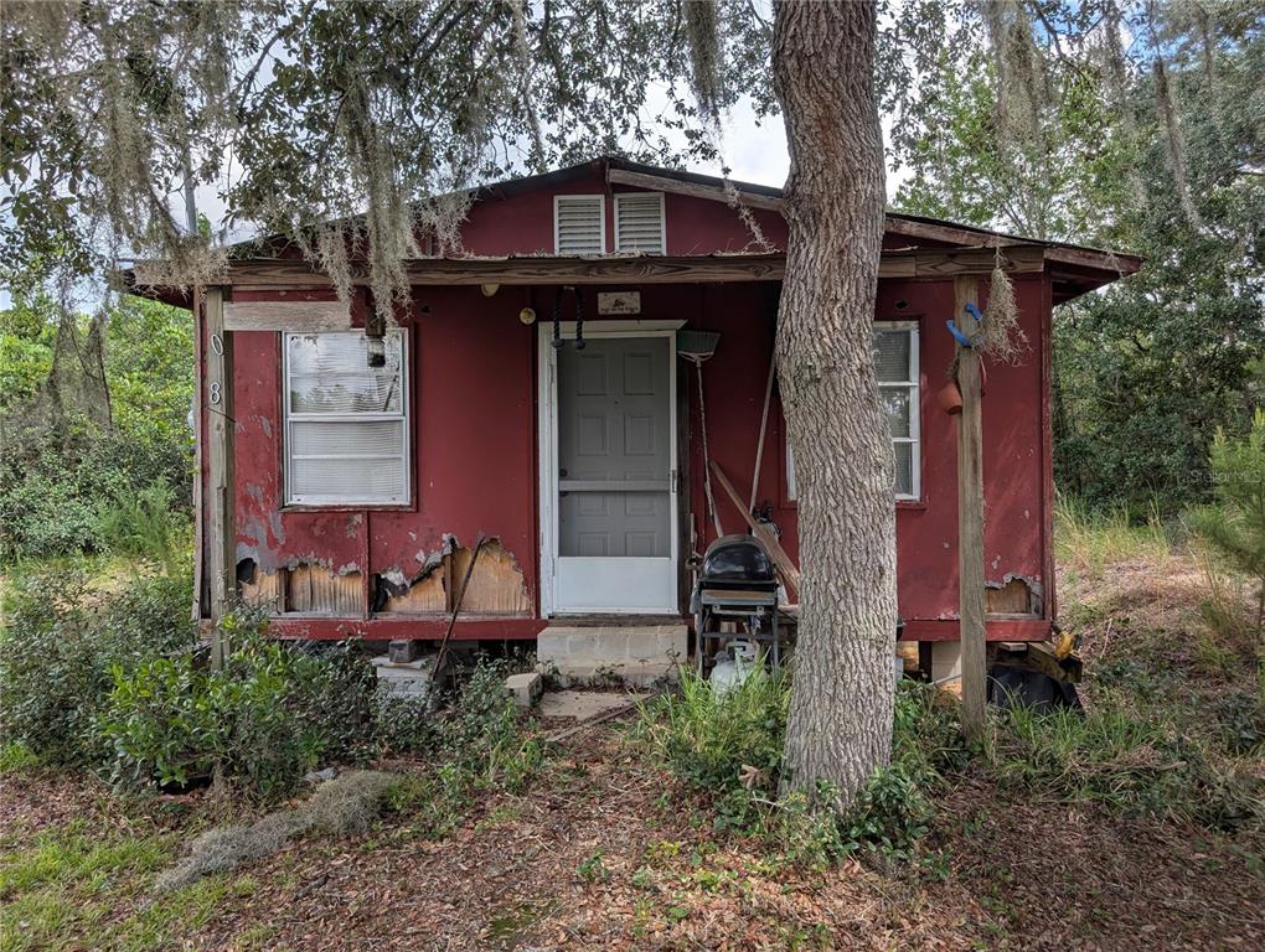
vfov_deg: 56.9
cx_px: 632
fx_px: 878
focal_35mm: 24
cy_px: 476
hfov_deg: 71.5
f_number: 1.68
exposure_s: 1/903
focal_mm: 6.9
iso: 22
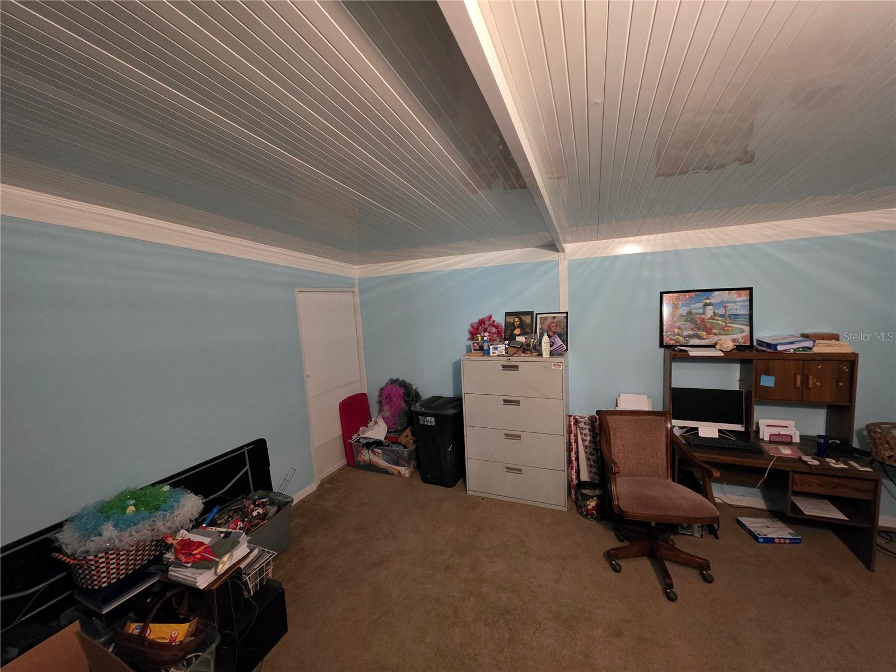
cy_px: 336
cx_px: 448
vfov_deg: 89.9
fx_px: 336
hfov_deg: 106.2
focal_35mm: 13
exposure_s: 1/60
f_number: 1.9
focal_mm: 2.2
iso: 1000
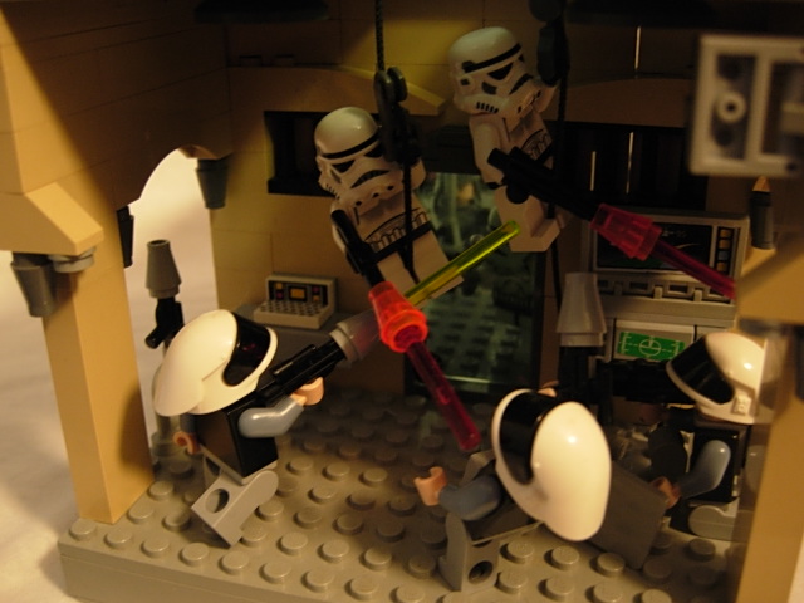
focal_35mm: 36
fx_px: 836
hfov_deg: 51.4
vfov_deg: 39.7
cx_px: 402
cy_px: 302
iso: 168
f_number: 2.7
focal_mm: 7.5
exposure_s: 1/4
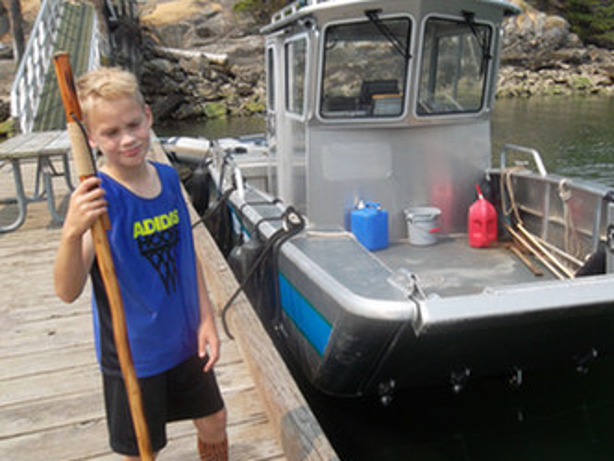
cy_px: 193
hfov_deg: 47.2
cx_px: 399
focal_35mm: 39
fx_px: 692
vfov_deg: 36.7
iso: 80
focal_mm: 4.9
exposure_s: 1/500
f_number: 3.5
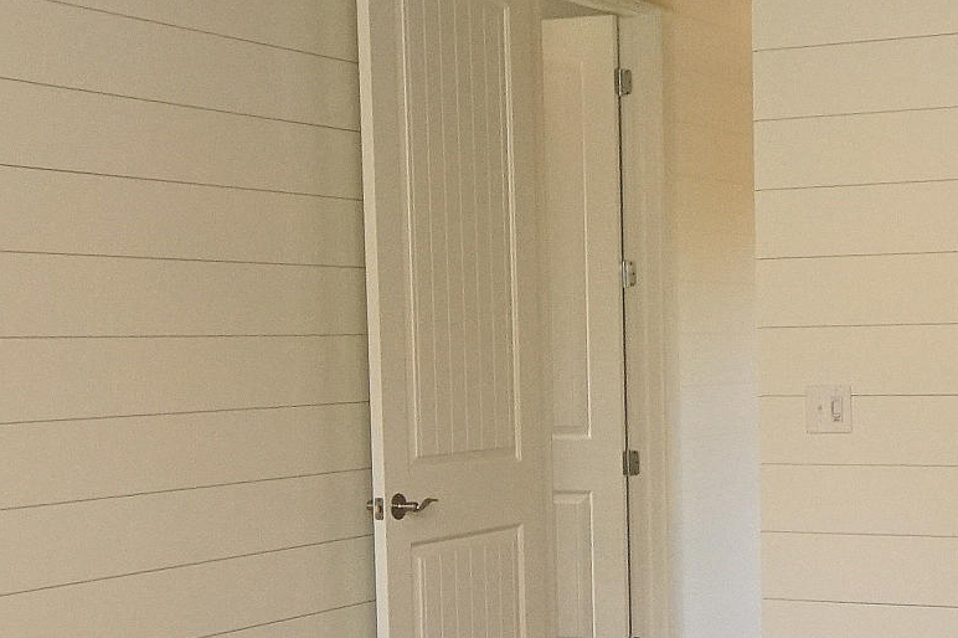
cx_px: 767
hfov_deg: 28.2
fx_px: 1862
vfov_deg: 19.3
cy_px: 501
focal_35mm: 70
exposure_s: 1/160
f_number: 4.5
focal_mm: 12
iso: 1600
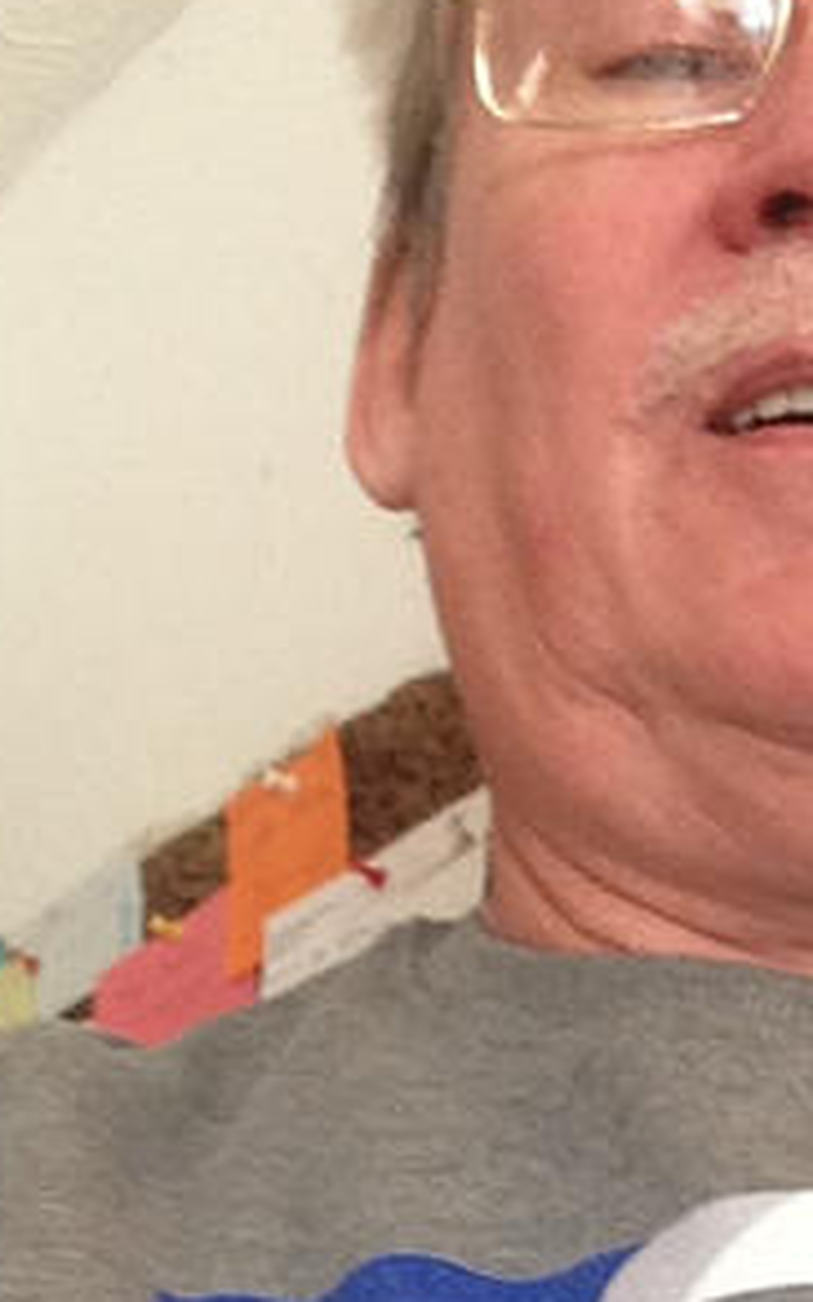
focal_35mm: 81
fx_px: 2873
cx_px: 680
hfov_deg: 16.0
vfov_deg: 24.7
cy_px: 1182
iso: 125
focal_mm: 2.18
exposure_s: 1/30
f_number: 2.4
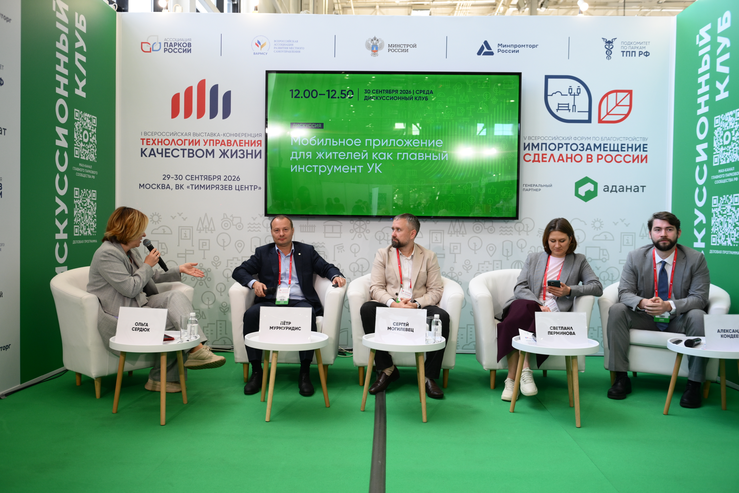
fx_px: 657
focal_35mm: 32
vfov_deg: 41.2
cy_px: 246
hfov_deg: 58.7
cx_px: 370
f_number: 3.2
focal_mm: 32
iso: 800
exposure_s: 1/320
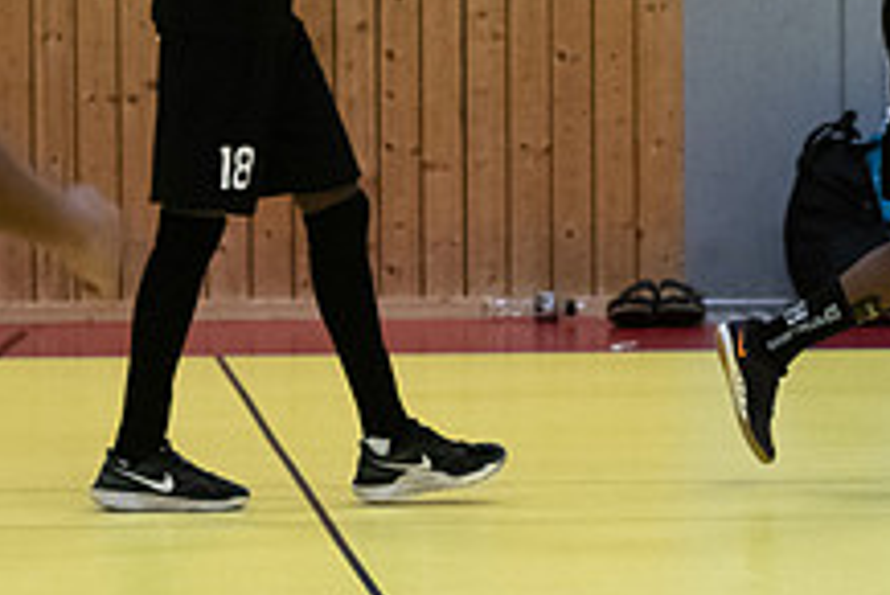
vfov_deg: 3.6
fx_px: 9425
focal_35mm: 381
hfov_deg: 5.4
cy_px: 51
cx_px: 1021
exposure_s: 1/640
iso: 4500
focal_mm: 95
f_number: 3.2
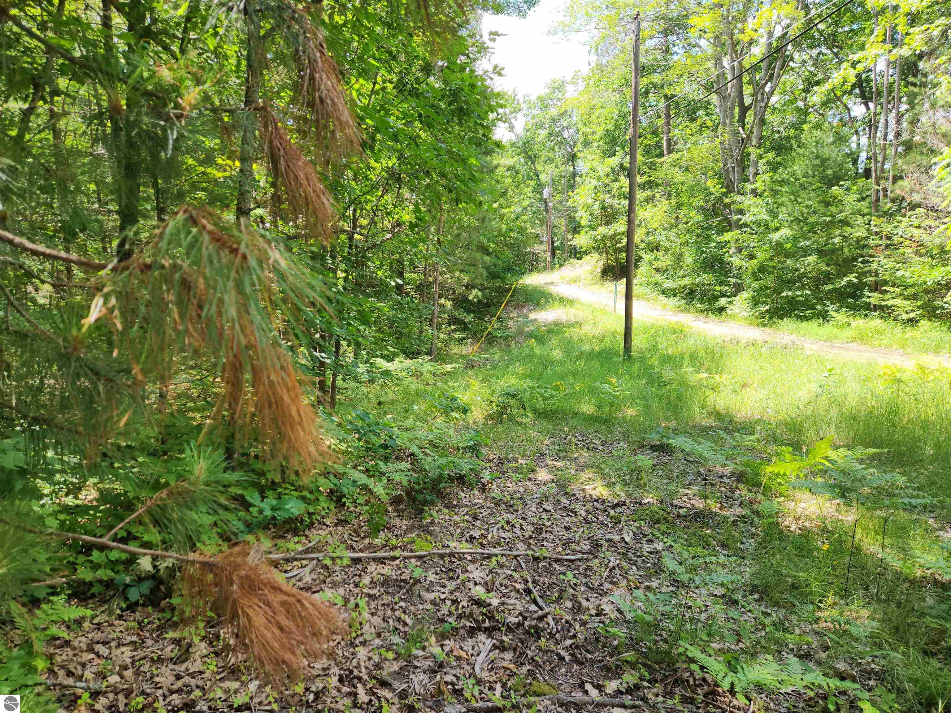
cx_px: 476
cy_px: 356
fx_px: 632
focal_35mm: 23
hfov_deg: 73.9
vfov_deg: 58.9
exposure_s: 1/230
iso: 20
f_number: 1.8
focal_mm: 5.4
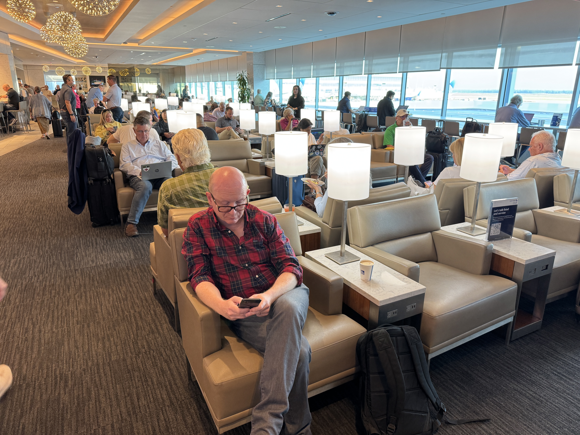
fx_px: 402
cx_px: 290
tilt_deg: -16.9
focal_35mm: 24
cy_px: 218
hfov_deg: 71.6
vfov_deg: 56.8
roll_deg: -0.2
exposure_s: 1/60
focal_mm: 6.76
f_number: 1.78
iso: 160
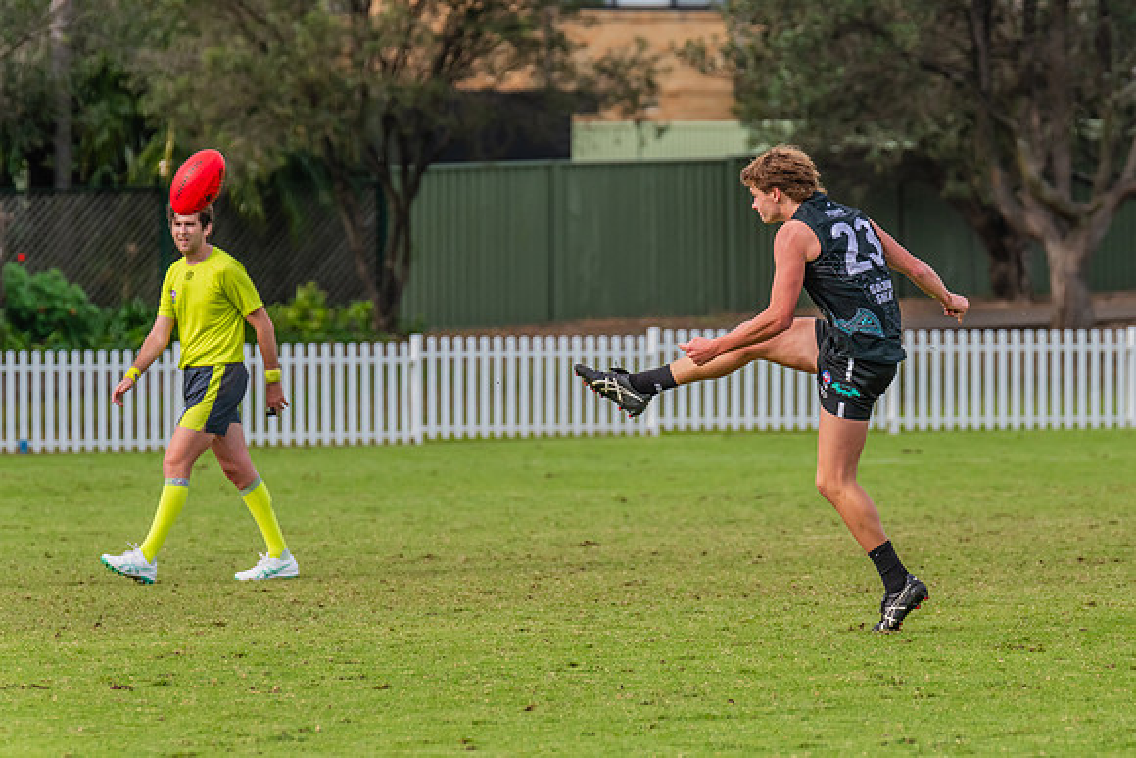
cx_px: 713
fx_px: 13353
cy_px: 349
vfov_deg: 3.3
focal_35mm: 423
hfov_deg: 4.9
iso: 800
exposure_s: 1/1600
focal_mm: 330
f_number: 7.1
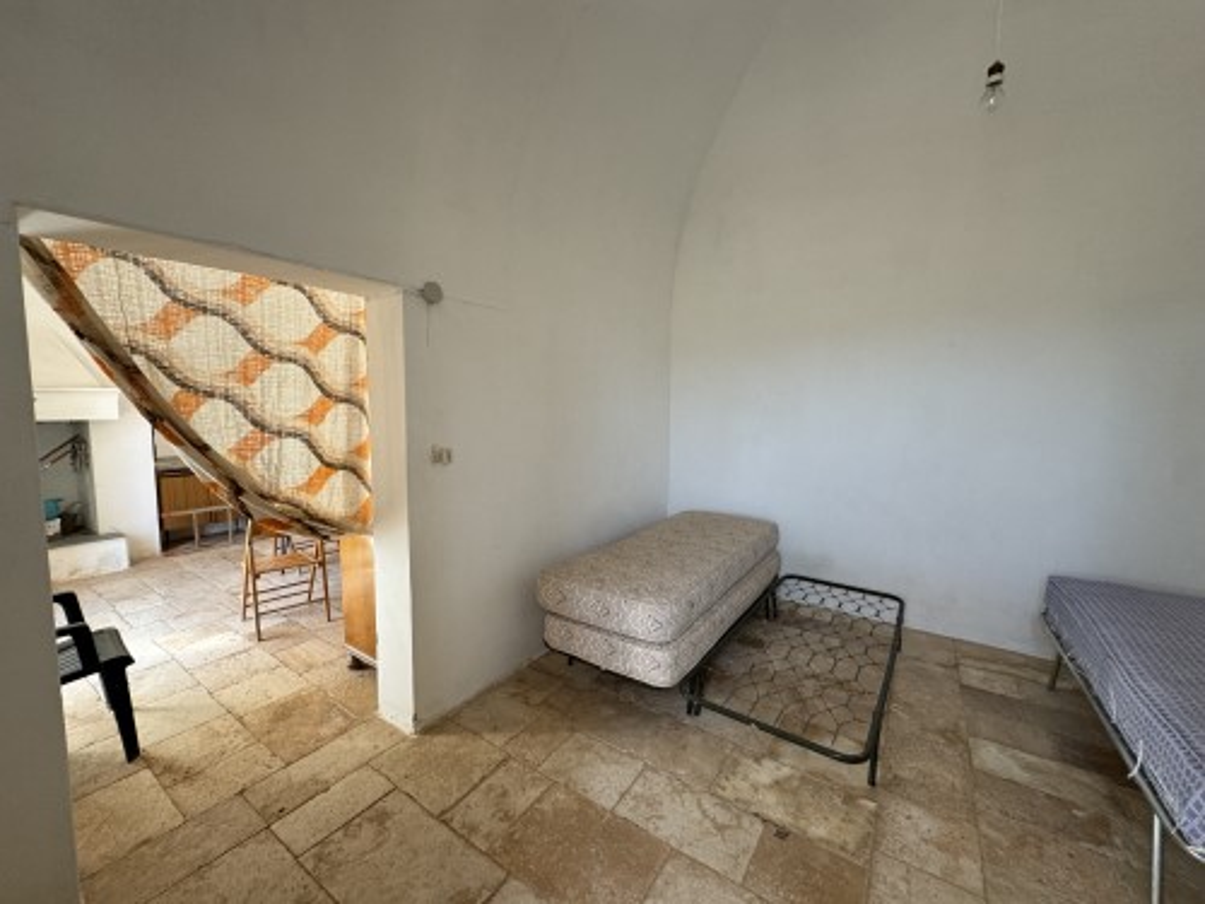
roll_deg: -0.8
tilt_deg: -5.4
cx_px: 602
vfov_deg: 85.7
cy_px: 452
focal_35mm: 14
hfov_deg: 102.1
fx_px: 487
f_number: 2.2
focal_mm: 2.22
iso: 125
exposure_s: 1/99
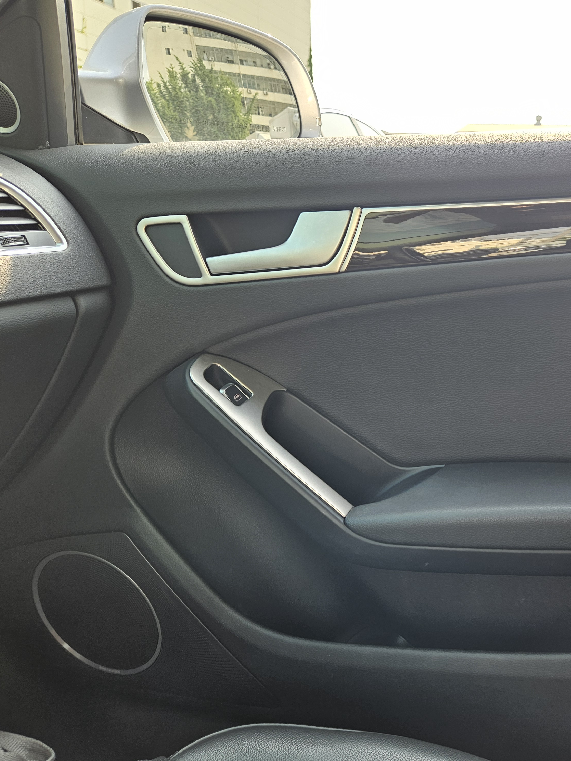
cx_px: 436
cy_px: 381
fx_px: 682
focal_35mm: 31
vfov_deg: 58.4
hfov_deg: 43.8
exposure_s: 1/120
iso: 40
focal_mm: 5.4
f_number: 1.8
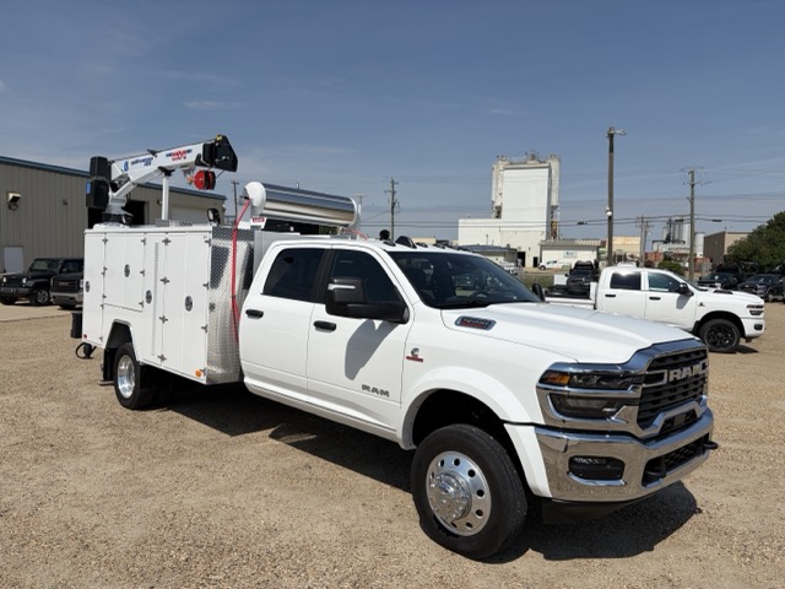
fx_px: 590
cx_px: 392
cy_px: 294
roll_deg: -1.0
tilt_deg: -2.6
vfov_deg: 53.1
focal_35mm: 26
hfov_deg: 67.3
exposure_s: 1/8850
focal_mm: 5.96
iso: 50
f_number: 1.6
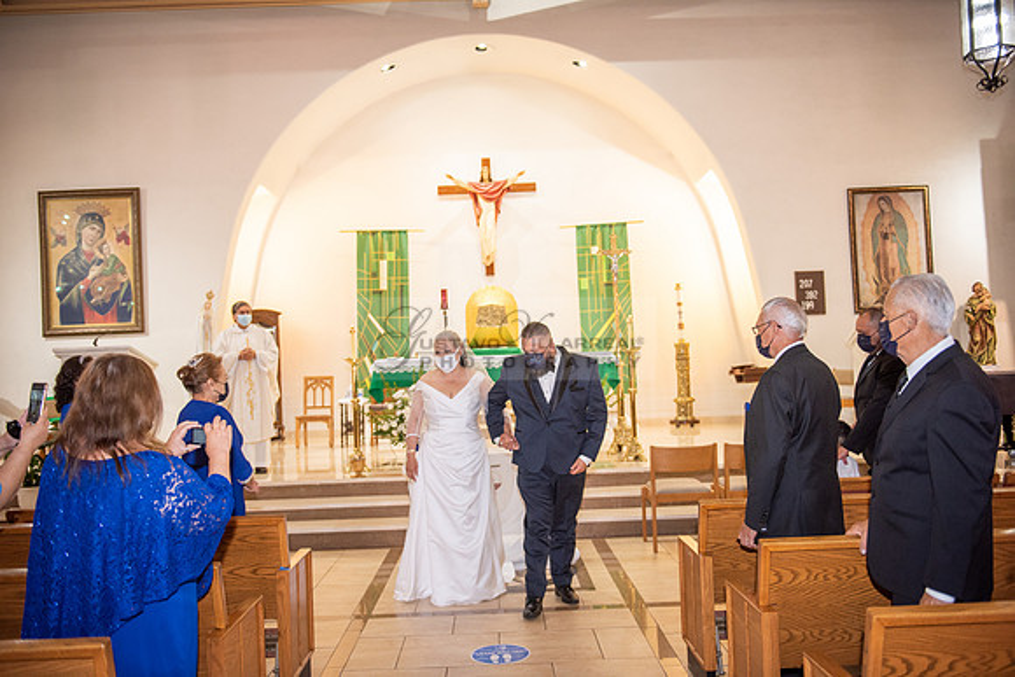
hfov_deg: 58.7
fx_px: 902
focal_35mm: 32
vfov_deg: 41.1
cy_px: 338
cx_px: 508
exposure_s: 1/160
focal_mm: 32
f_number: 2.8
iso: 1000
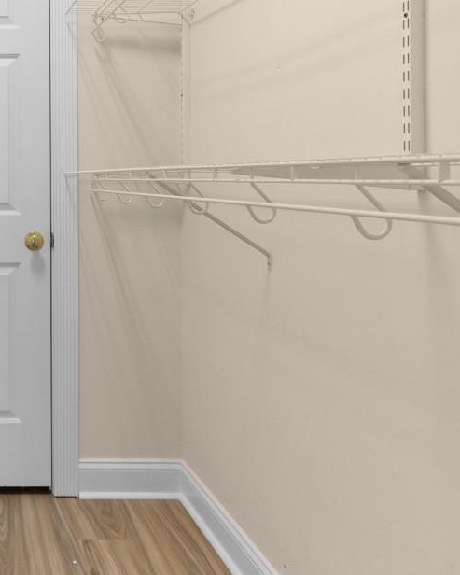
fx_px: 630
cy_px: 175
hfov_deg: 34.3
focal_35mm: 37
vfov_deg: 48.0
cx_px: -54
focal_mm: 10
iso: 100
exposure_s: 1/13
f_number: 4.5
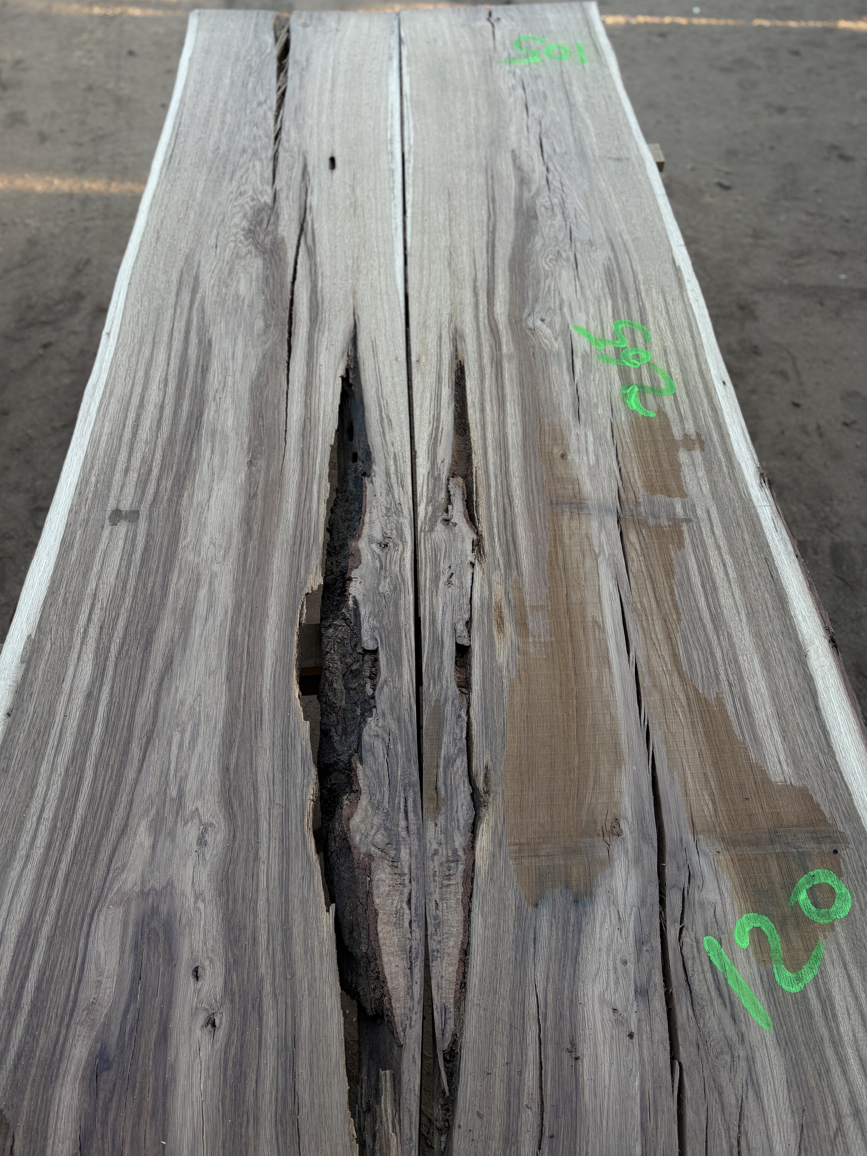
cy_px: 589
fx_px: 902
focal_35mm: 27
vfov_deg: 65.3
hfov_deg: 51.3
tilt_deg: -53.8
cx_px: 423
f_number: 1.6
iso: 32
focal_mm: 5.96
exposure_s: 1/165
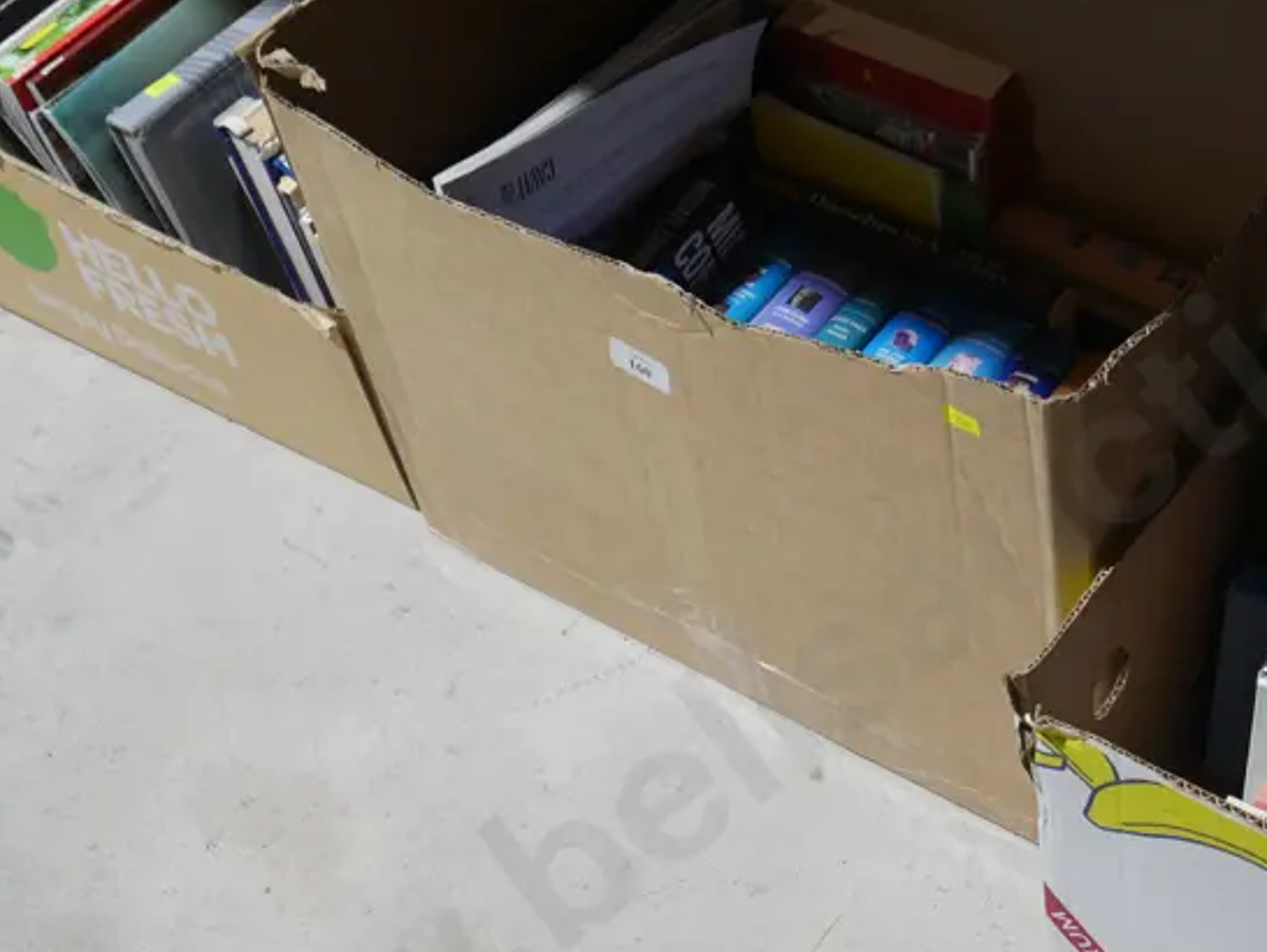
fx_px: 2197
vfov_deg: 24.4
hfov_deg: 31.2
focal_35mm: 60
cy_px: 526
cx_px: 1042
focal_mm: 16
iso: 500
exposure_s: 1/60
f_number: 4.5
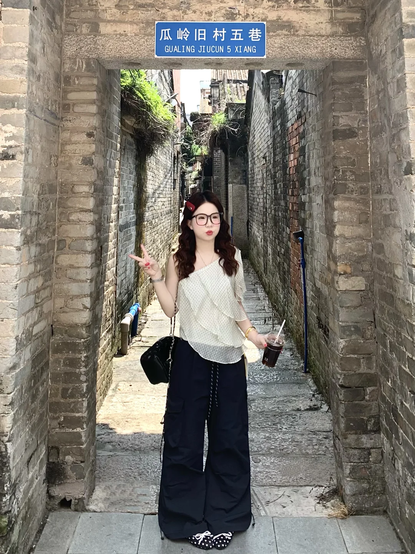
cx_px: 208
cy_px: 277
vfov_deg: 67.3
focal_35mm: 26
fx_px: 416
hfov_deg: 53.1
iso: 25
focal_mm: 4.25
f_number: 1.8
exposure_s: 1/490
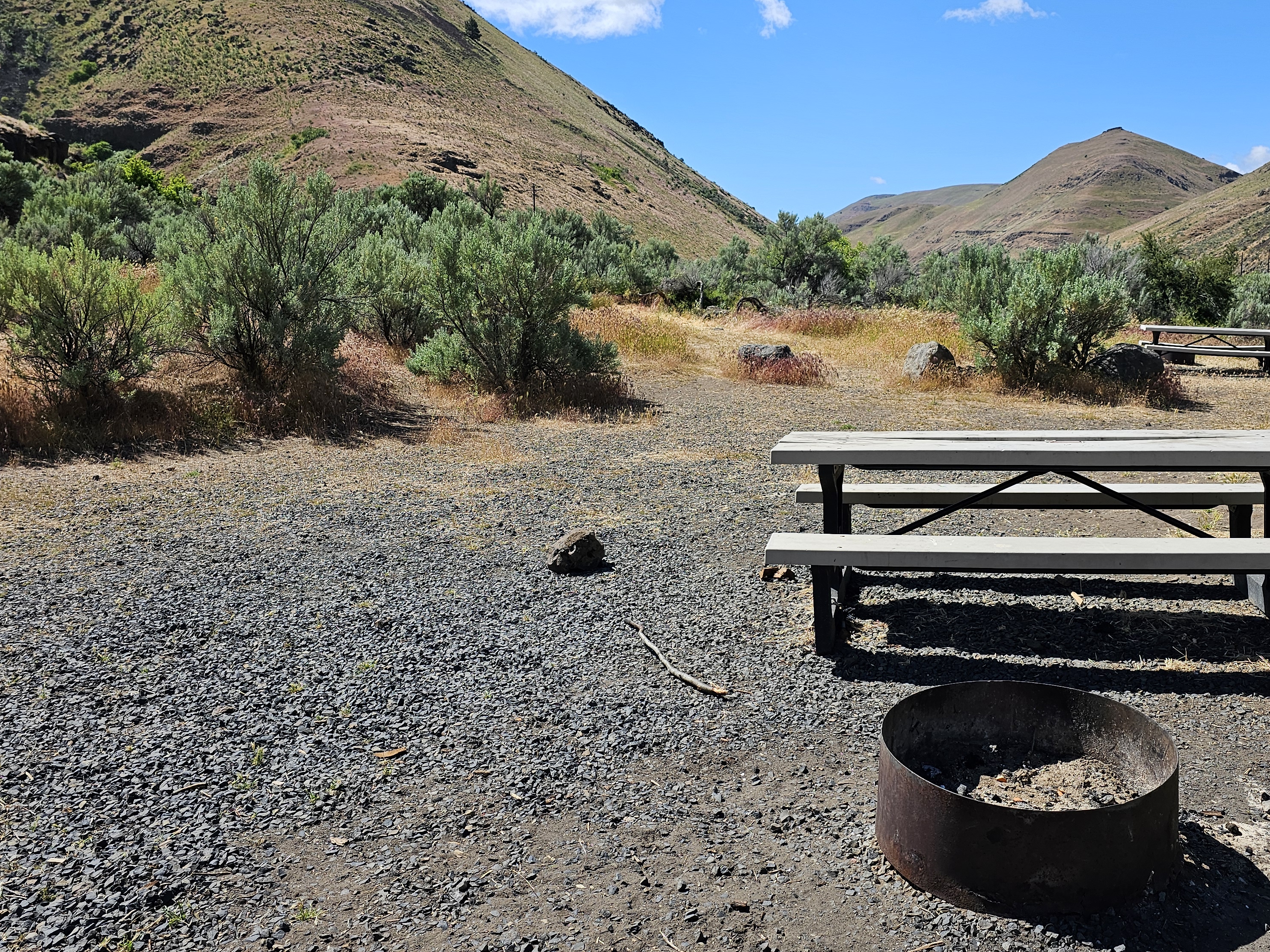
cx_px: 750
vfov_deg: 45.4
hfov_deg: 58.0
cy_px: 477
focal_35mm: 31
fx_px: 1137
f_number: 1.7
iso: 20
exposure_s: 1/1205
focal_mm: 6.3
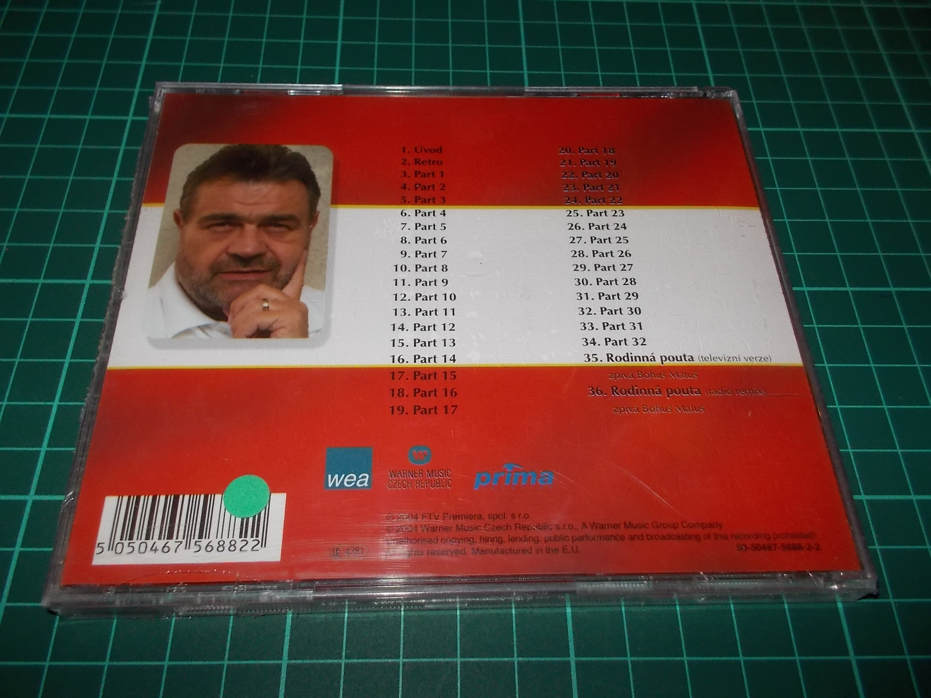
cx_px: 466
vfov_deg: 48.2
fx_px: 780
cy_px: 349
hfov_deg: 61.7
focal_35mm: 29
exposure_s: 1/30
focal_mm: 4.1
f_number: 3.3
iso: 200
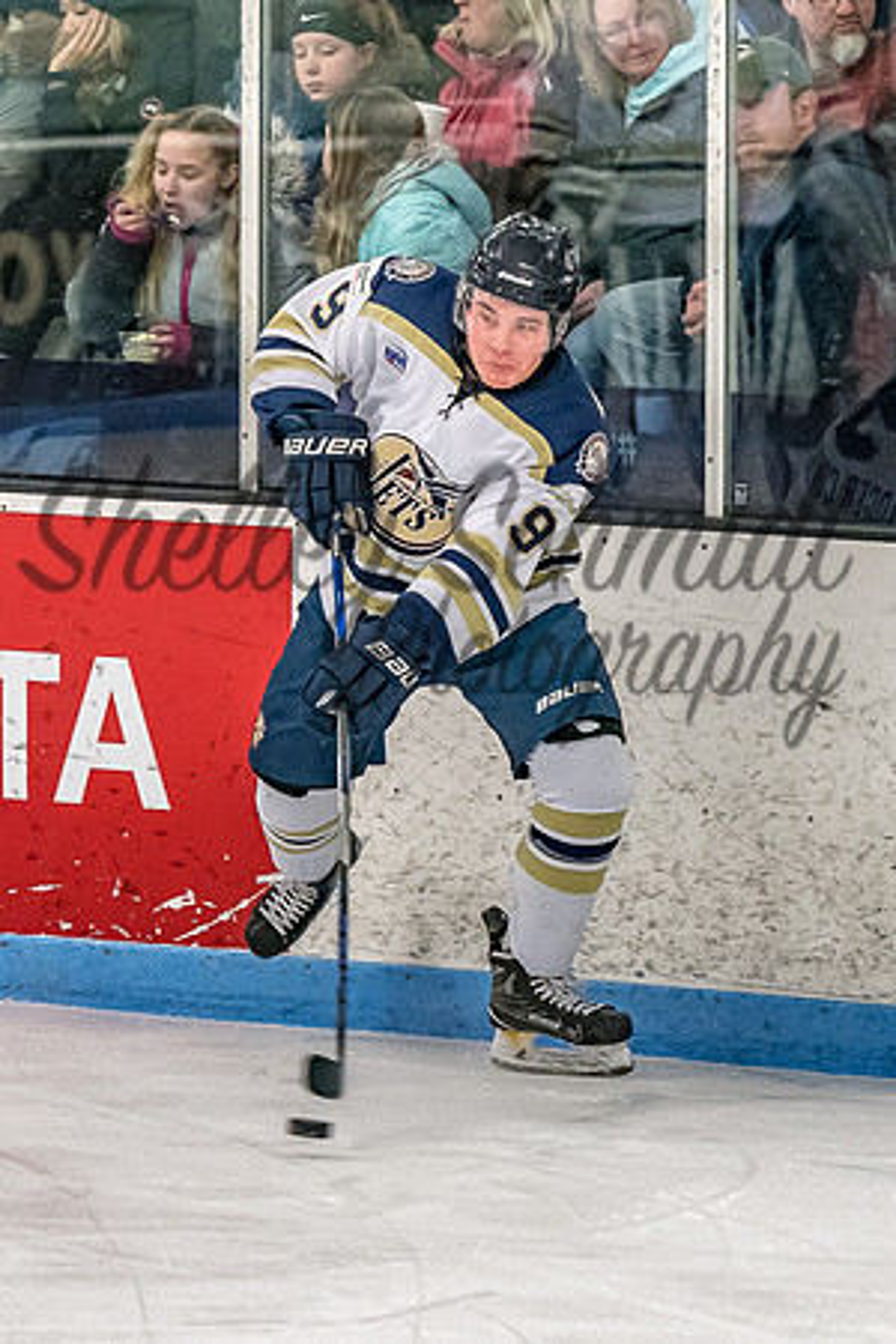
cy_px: 599
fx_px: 19838
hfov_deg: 2.6
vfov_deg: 3.9
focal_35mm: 531
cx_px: 359
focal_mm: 190
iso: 1600
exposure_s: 1/800
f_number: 3.2
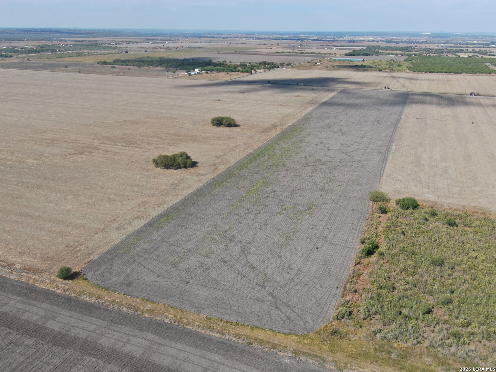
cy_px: 186
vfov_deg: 45.4
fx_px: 444
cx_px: 248
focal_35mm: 31
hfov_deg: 58.4
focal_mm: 5.33
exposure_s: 1/1000
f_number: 3.1
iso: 100
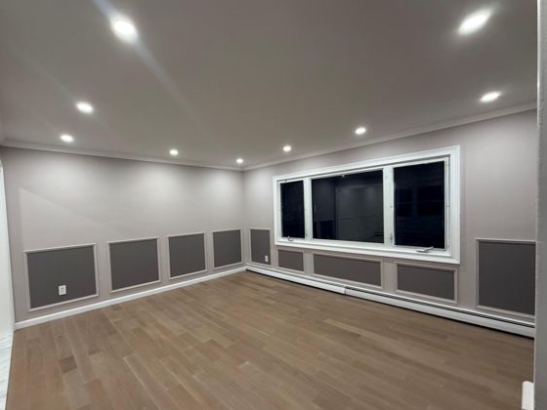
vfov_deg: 78.0
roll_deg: +2.0
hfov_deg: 94.3
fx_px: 253
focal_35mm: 16
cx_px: 249
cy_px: 218
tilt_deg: -1.8
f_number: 2.2
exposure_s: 1/60
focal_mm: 2.22
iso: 200
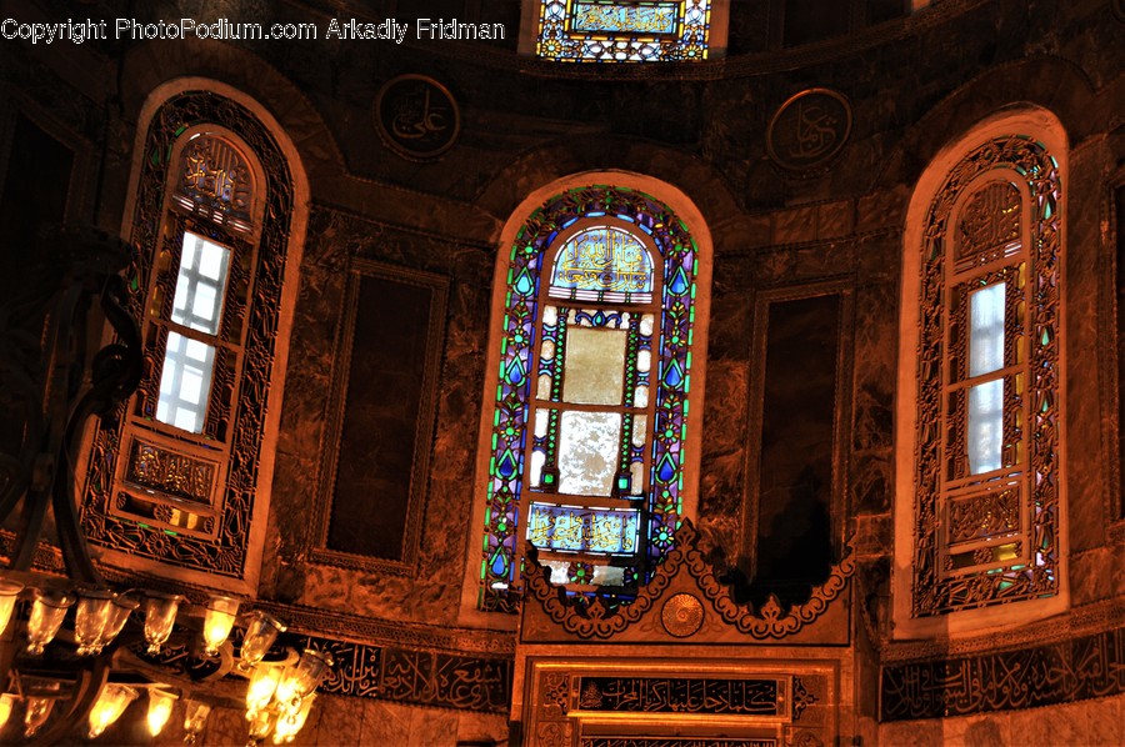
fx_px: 1686
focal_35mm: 54
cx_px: 562
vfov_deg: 25.0
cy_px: 374
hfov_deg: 36.9
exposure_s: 1/20
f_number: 7.1
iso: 500
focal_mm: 36
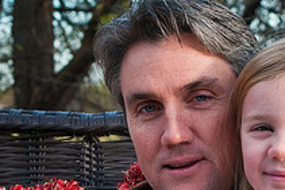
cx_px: 68
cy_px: 177
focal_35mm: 206
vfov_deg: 6.7
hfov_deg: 10.0
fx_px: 1632
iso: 200
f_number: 7.1
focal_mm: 50
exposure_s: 1/200
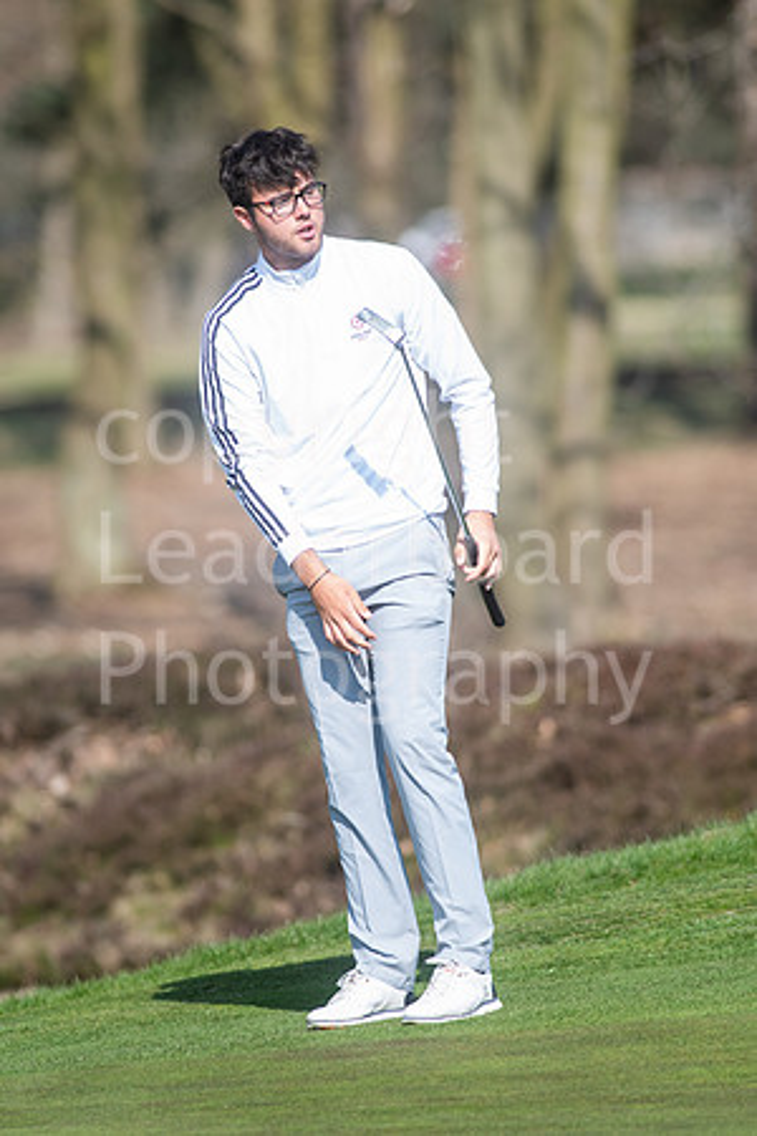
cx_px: 378
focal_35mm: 450
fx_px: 14193
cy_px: 568
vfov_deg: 4.6
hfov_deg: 3.1
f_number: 4
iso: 400
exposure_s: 1/2500
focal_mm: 300
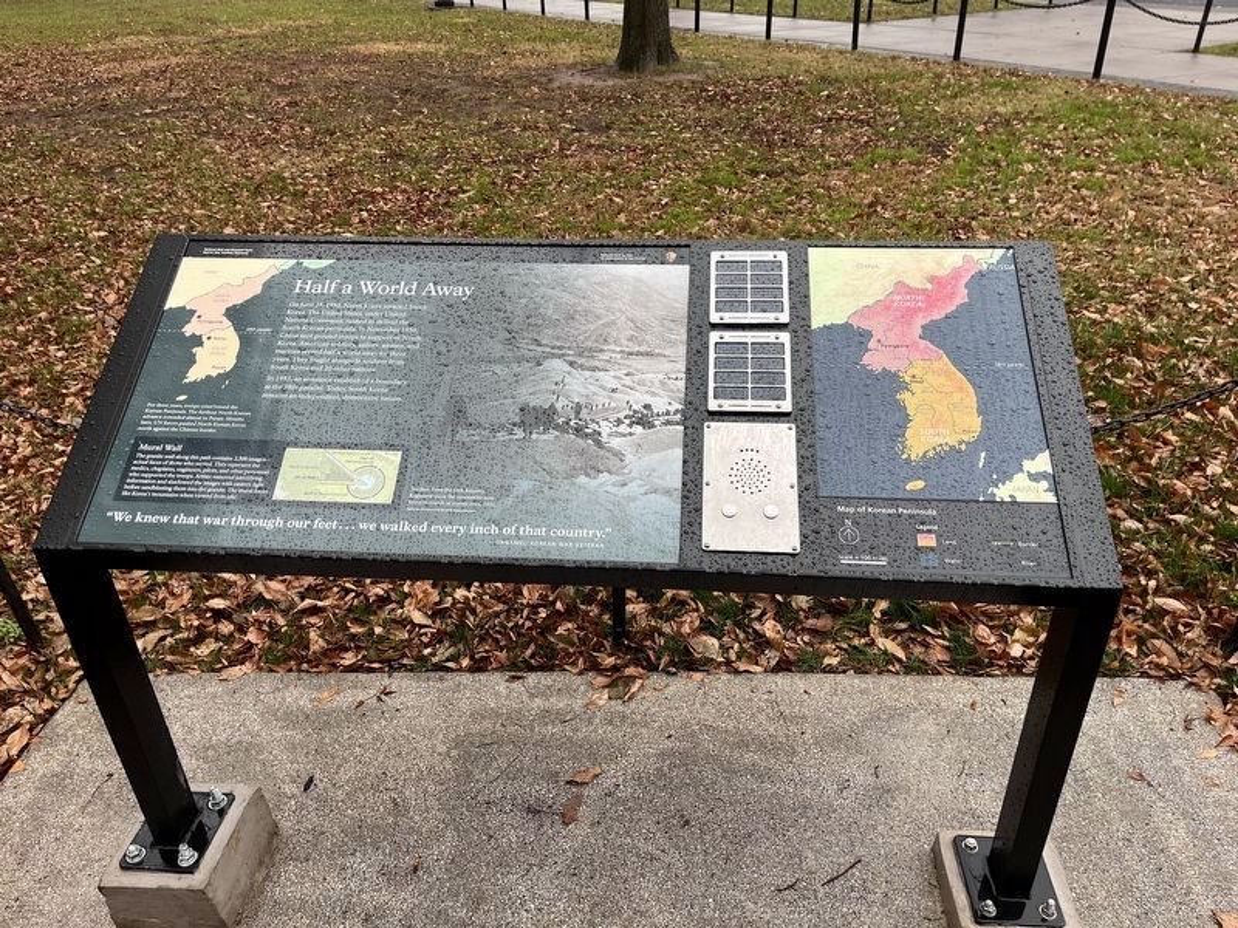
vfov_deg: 53.1
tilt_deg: -31.2
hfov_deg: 67.3
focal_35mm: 26
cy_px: 464
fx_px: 930
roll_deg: +2.2
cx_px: 619
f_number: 1.6
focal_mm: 5.1
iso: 50
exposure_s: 1/315
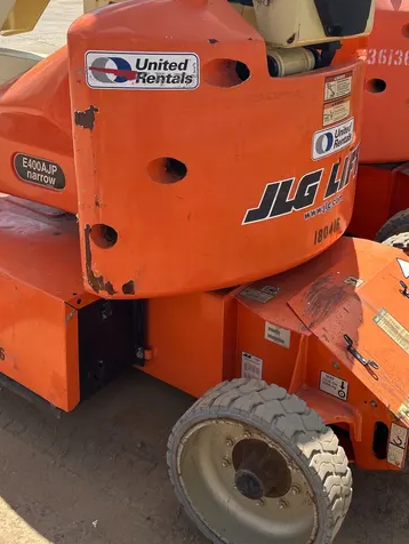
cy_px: 193
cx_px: 294
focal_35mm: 40
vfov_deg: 46.2
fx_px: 629
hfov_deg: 35.4
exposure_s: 1/2841
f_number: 1.5
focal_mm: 5.7
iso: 50
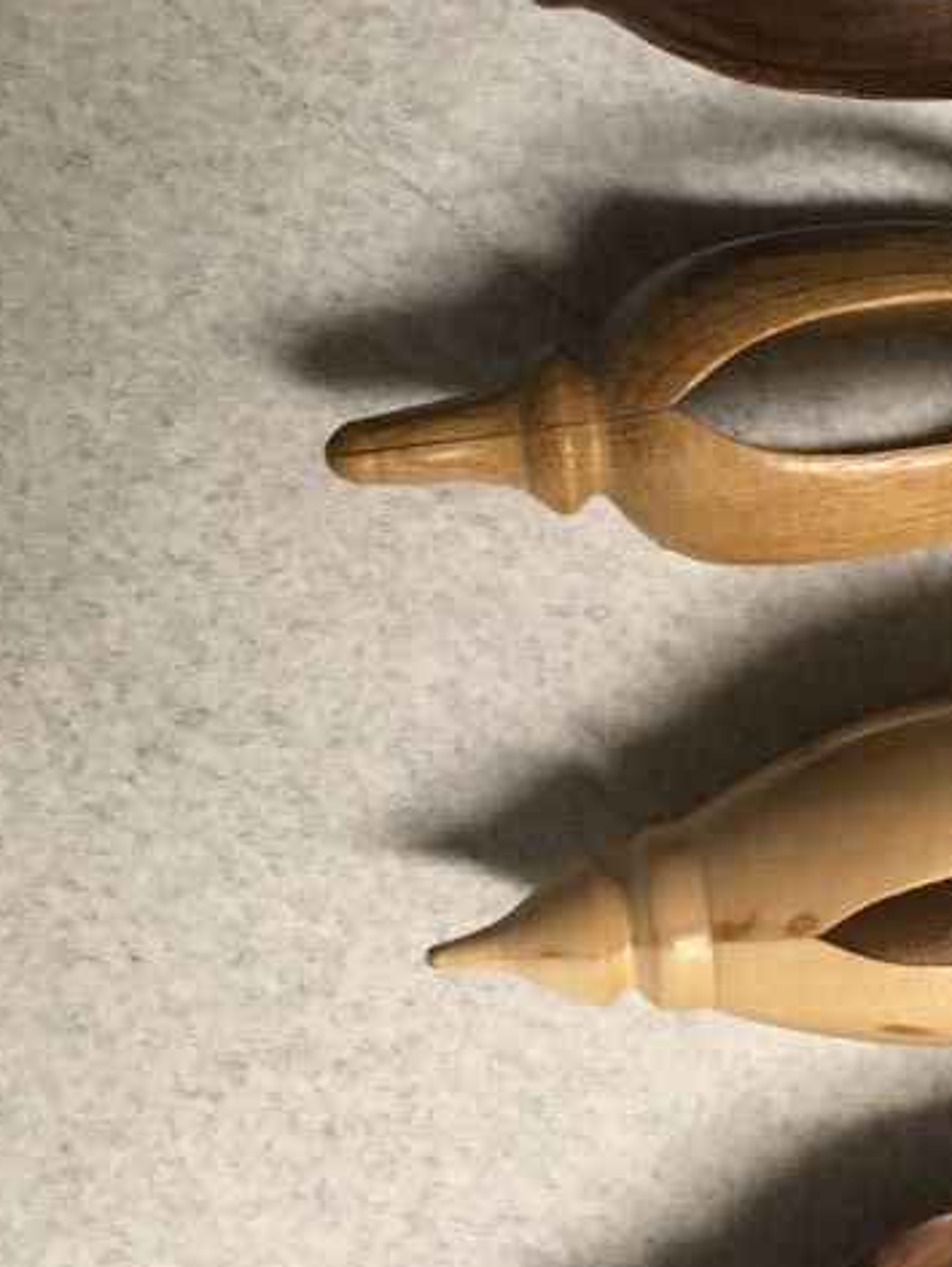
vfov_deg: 30.5
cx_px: 863
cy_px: 447
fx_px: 2307
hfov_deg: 22.7
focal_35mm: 63
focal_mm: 4.15
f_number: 2.2
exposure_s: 1/33
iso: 160
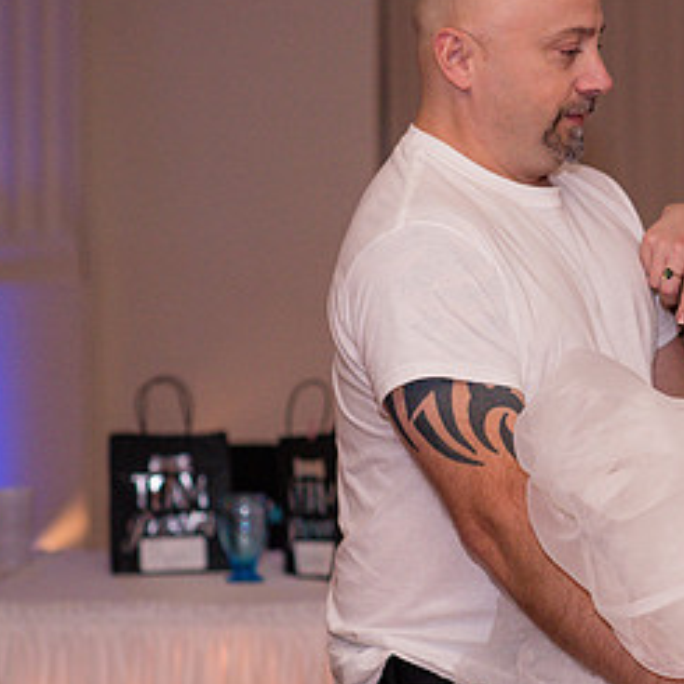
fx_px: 3823
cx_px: 768
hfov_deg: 10.1
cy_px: 300
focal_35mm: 171
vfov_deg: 10.2
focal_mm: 85
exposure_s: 1/125
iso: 640
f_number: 3.2
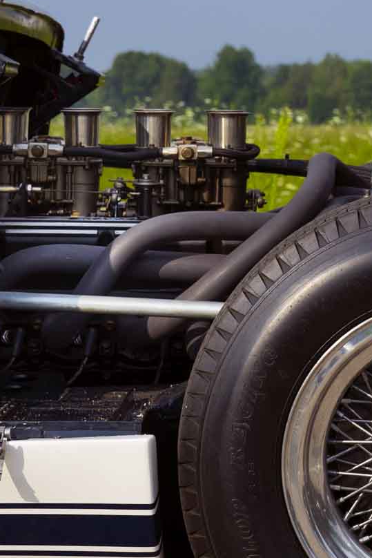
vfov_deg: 13.9
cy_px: 116
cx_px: 315
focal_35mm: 147
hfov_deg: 9.3
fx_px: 2277
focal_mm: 55
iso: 100
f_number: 7.1
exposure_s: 1/400
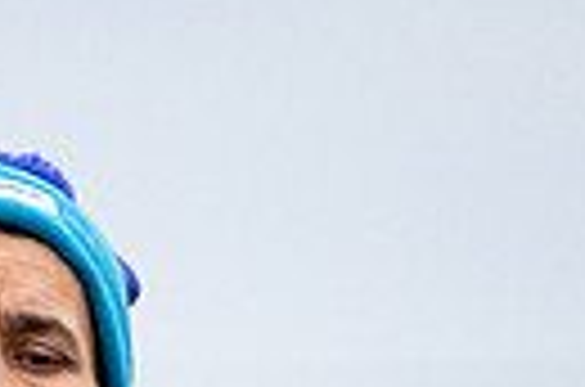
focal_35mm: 2012
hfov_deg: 1.0
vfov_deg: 0.7
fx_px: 32615
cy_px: 752
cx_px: -22
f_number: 2.8
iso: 280
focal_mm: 300
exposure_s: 1/1600
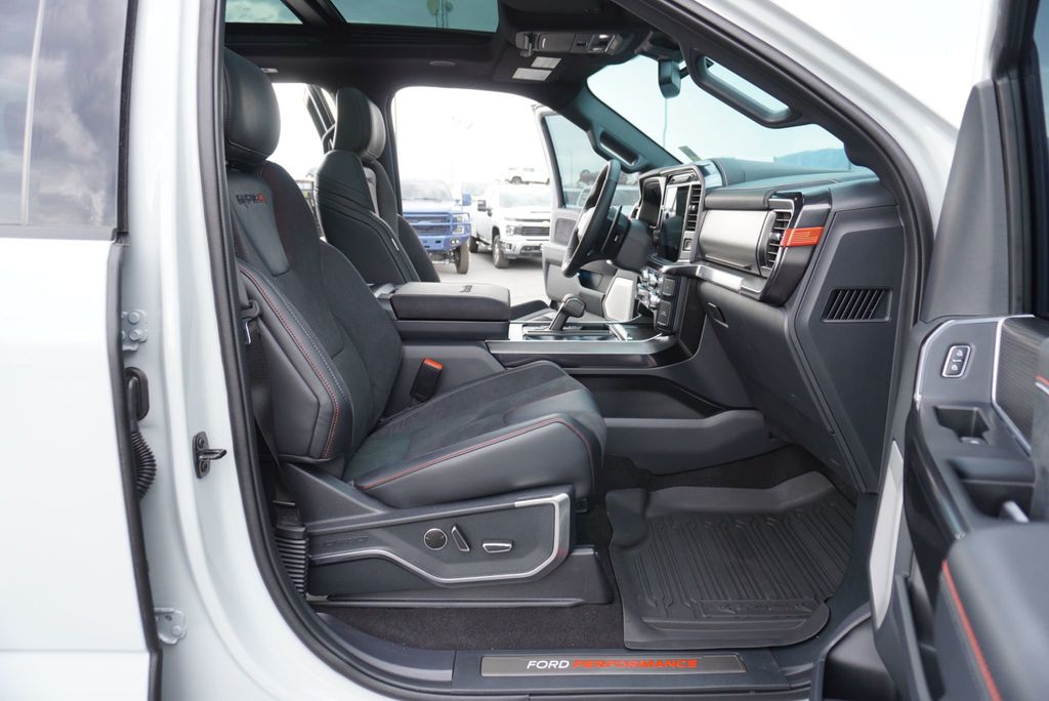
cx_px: 524
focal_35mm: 24
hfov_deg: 73.7
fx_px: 700
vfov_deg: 53.2
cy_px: 350
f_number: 4
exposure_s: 1/60
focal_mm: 16
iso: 160
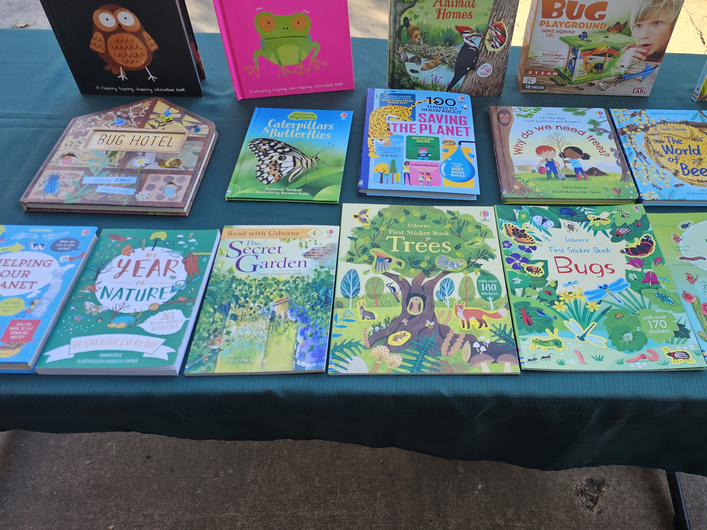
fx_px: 633
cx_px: 451
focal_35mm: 31
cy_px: 246
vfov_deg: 45.4
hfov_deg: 57.5
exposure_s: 1/180
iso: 40
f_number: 1.7
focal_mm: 6.3
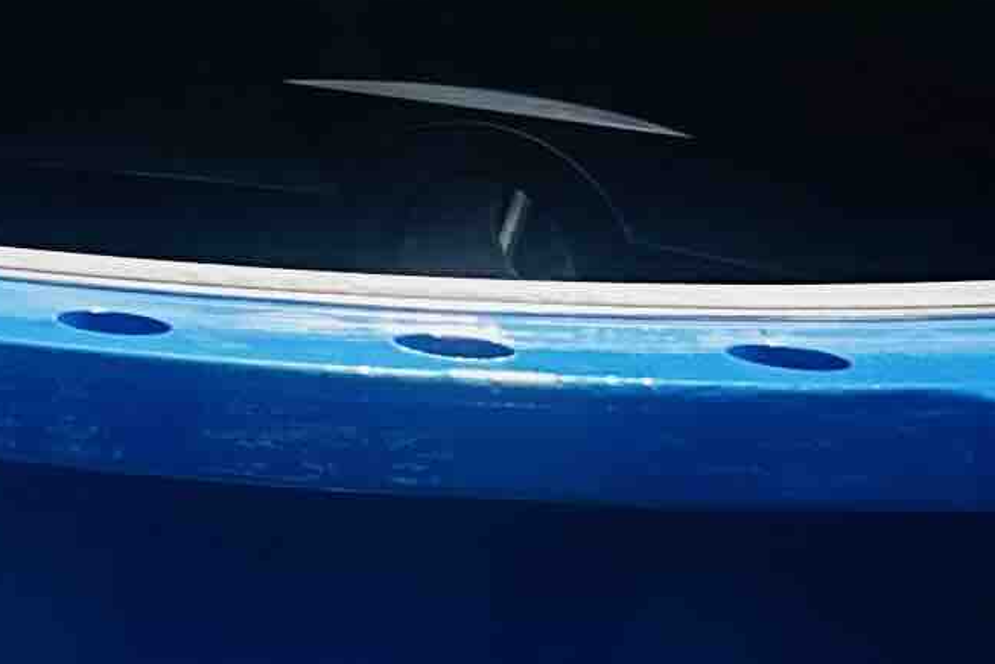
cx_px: -1677
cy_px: -292
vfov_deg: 8.7
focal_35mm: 154
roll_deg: -0.5
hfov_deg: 10.6
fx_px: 4256
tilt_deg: -6.0
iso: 64
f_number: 1.78
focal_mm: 6.86
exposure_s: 1/242
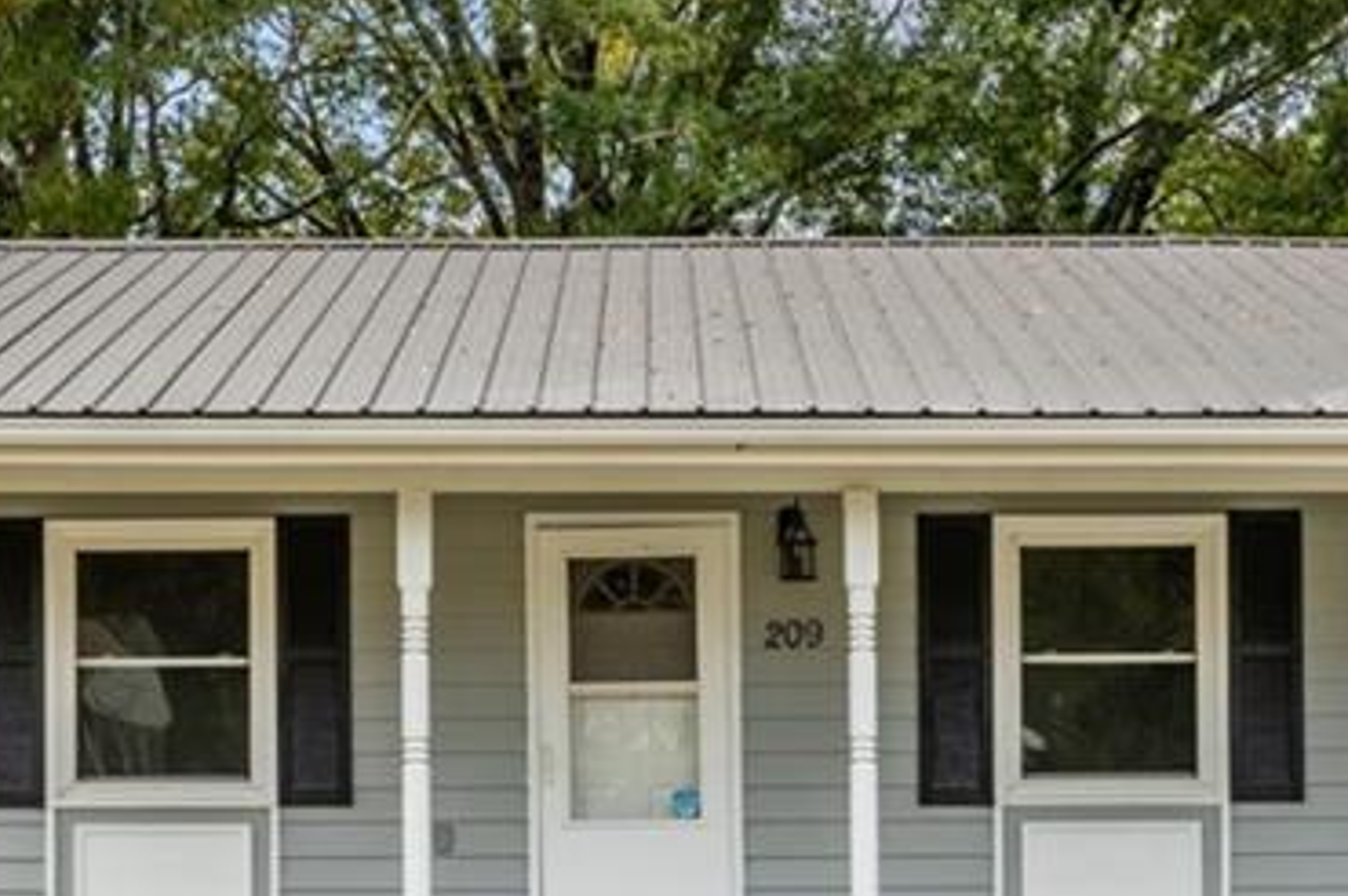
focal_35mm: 72
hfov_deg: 28.1
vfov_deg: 18.8
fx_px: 2694
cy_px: 621
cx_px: 590
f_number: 10
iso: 100
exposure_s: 1/60
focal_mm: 26
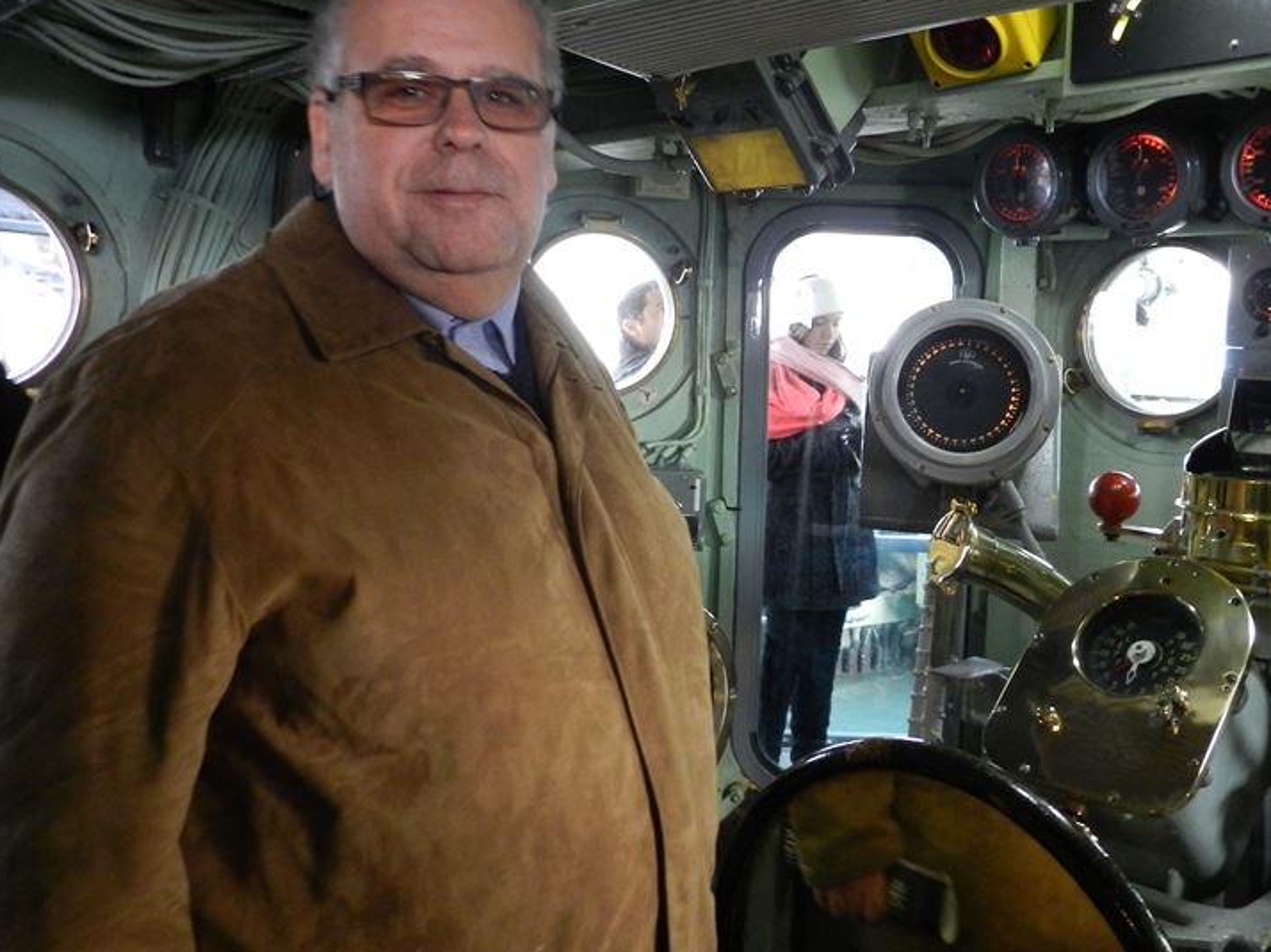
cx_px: 716
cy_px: 438
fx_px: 1211
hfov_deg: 55.2
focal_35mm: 33
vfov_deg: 42.9
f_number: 3.4
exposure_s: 1/20
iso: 400
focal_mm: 4
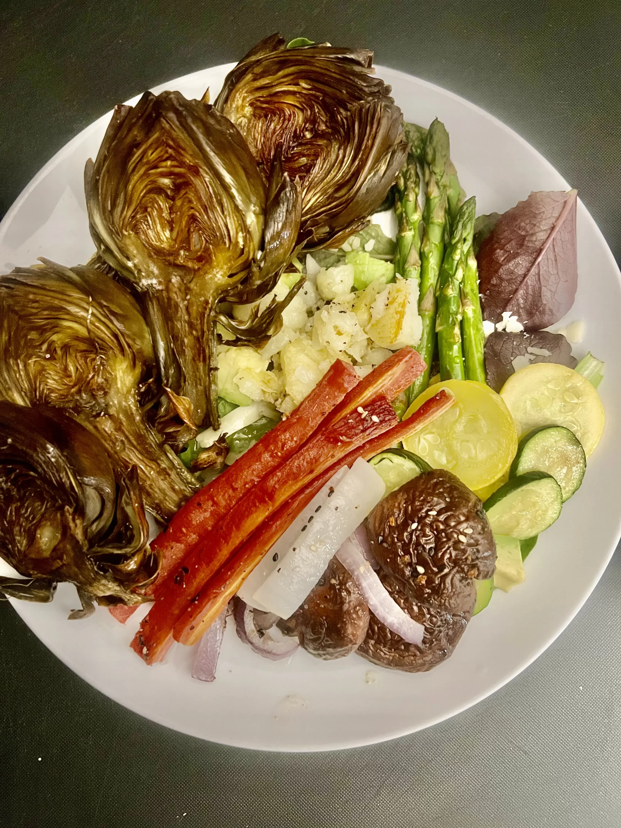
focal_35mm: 26
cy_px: 414
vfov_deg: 67.3
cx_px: 310
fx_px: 622
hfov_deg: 53.1
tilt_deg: -85.1
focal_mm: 5.7
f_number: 1.5
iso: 640
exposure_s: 1/30
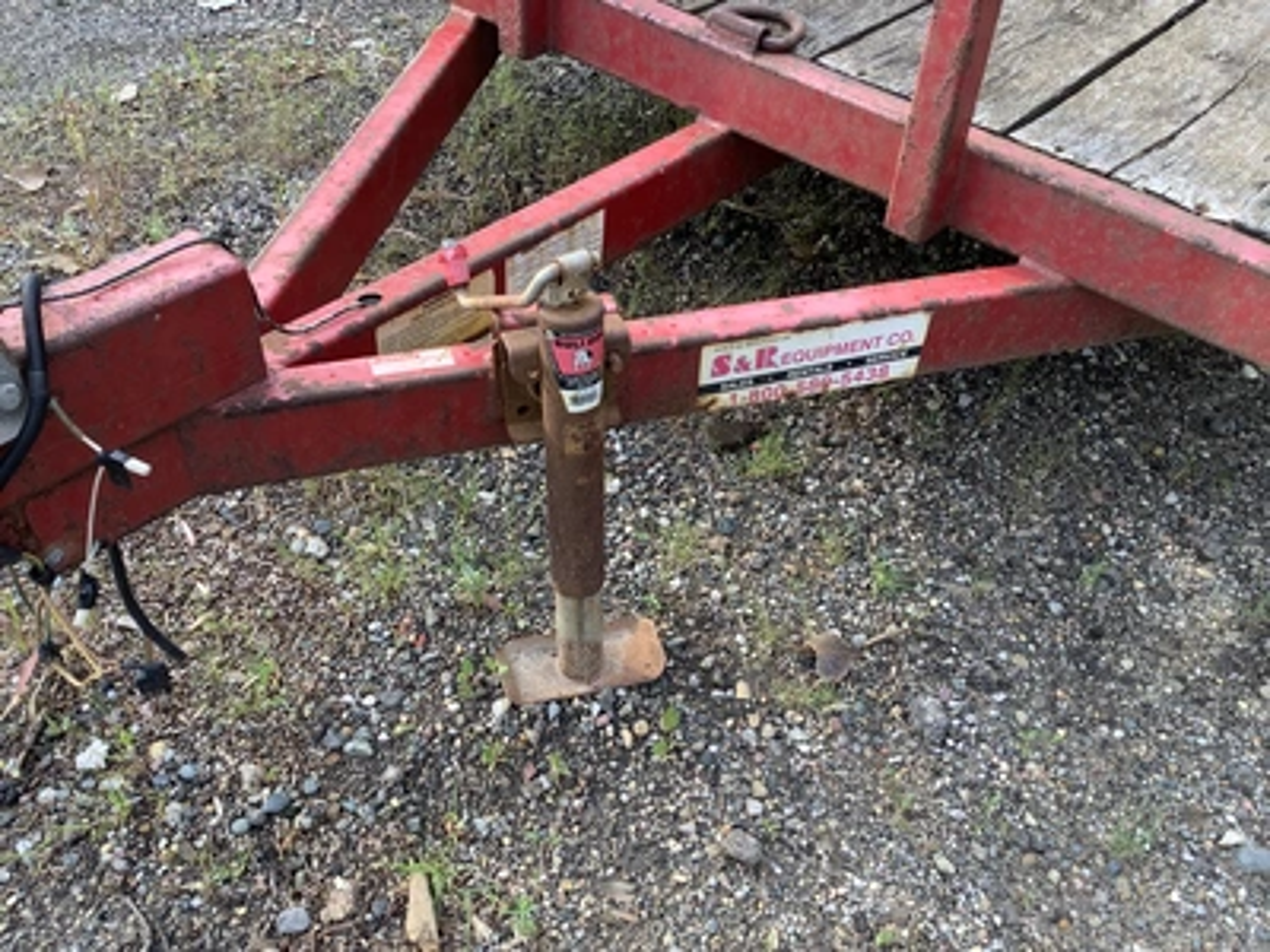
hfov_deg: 58.4
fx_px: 1137
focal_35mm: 31
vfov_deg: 45.4
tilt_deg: -45.2
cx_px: 635
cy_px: 476
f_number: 2.4
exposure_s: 1/120
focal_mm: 3.3
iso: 50
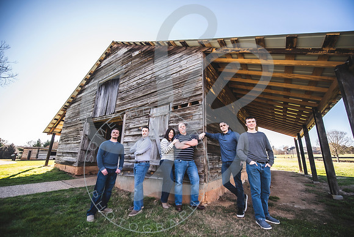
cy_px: 118
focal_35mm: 14
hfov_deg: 104.2
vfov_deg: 81.2
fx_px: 138
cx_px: 177
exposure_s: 1/800
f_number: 2.8
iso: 200
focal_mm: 14
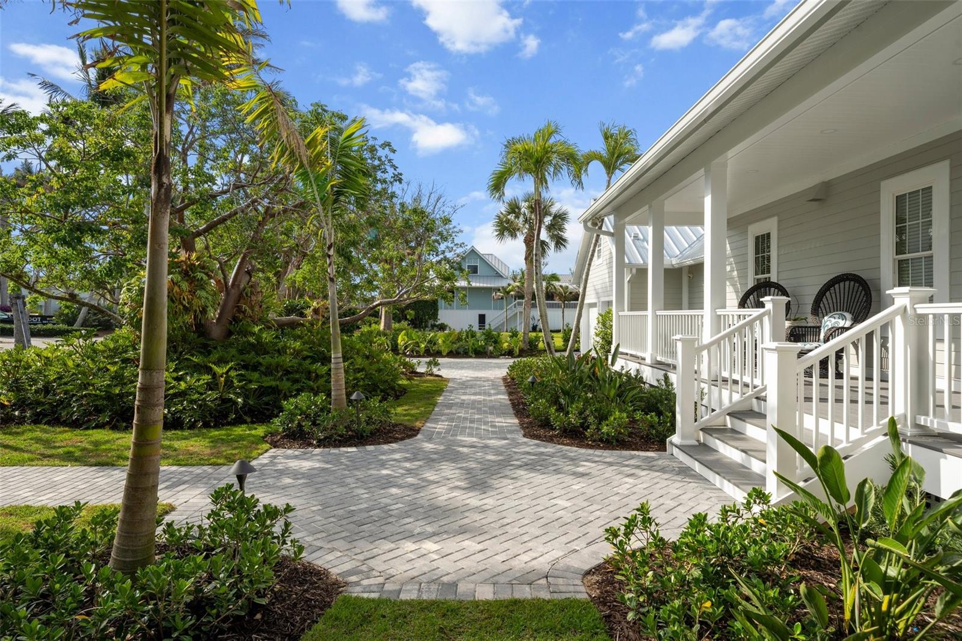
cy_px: 320
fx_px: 534
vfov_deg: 61.9
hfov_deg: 84.0
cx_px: 481
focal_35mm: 20
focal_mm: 20
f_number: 9
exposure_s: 1/320
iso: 250
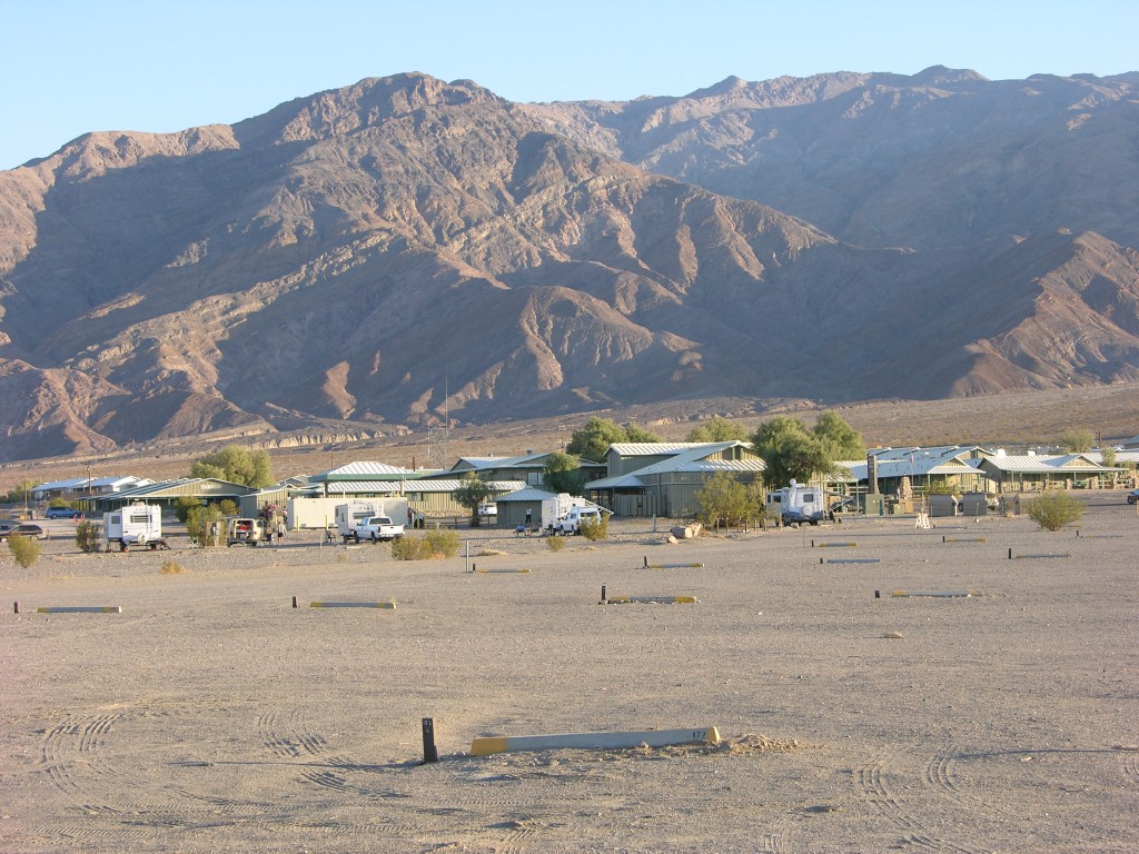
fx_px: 2567
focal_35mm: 78
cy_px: 427
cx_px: 570
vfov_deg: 18.9
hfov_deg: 25.0
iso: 50
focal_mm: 19.9
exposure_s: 1/120
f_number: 4.3
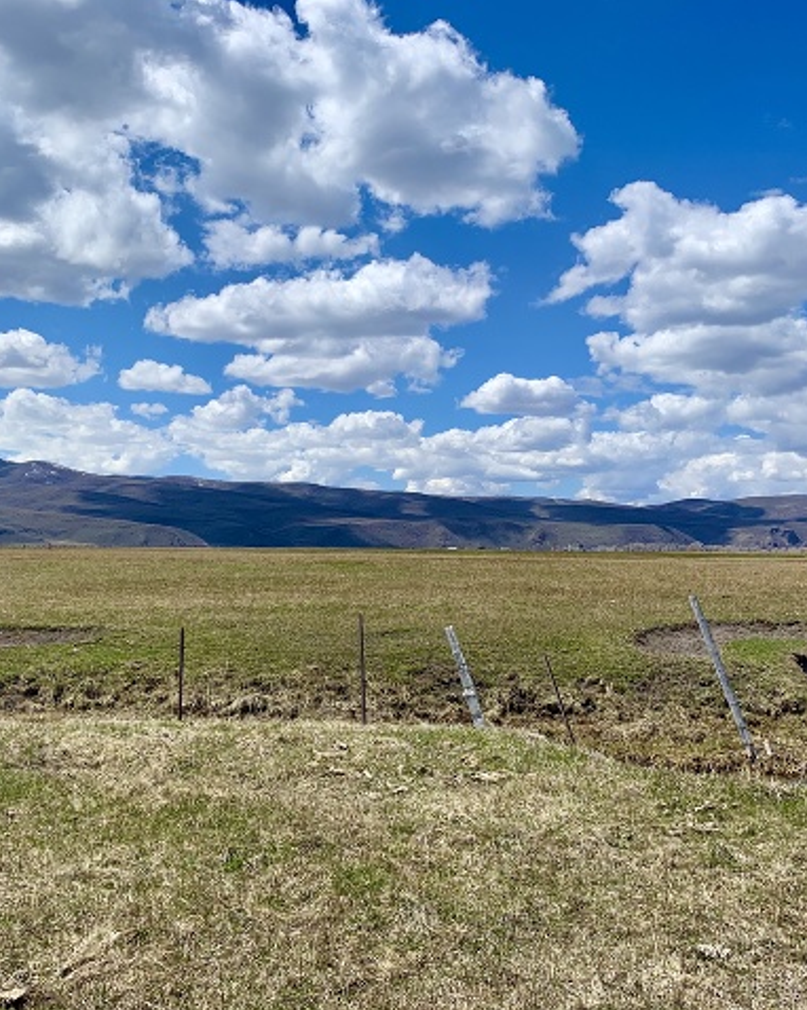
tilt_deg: +4.2
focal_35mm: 34
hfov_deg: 43.2
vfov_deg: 52.9
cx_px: 349
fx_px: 1016
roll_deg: +0.6
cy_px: 505
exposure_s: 1/4464
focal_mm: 4.25
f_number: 1.8
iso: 25
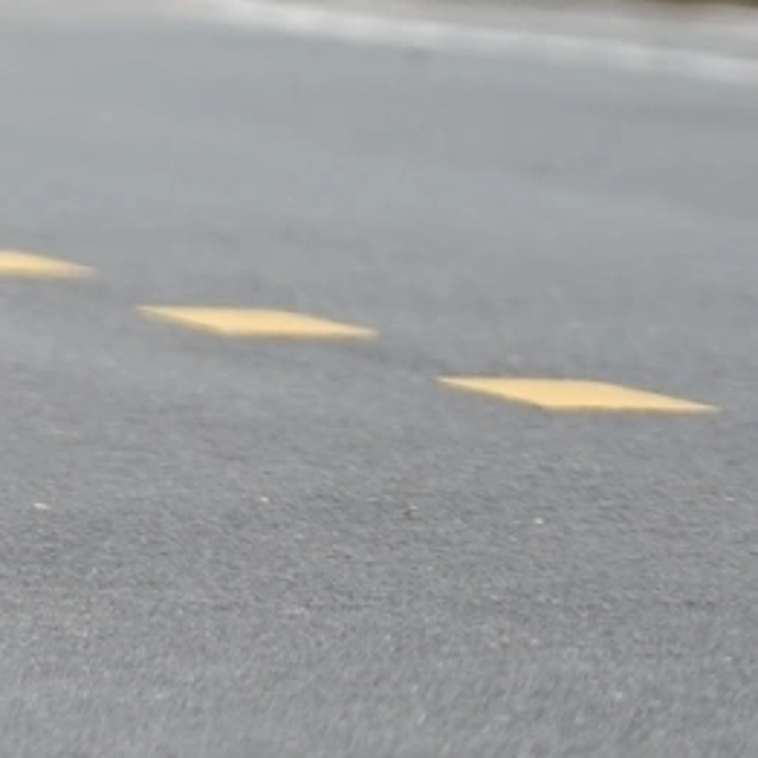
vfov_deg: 1.4
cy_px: -625
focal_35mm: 1285
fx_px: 31835
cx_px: -2213
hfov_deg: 1.4
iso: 100
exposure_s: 1/500
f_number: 4
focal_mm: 165
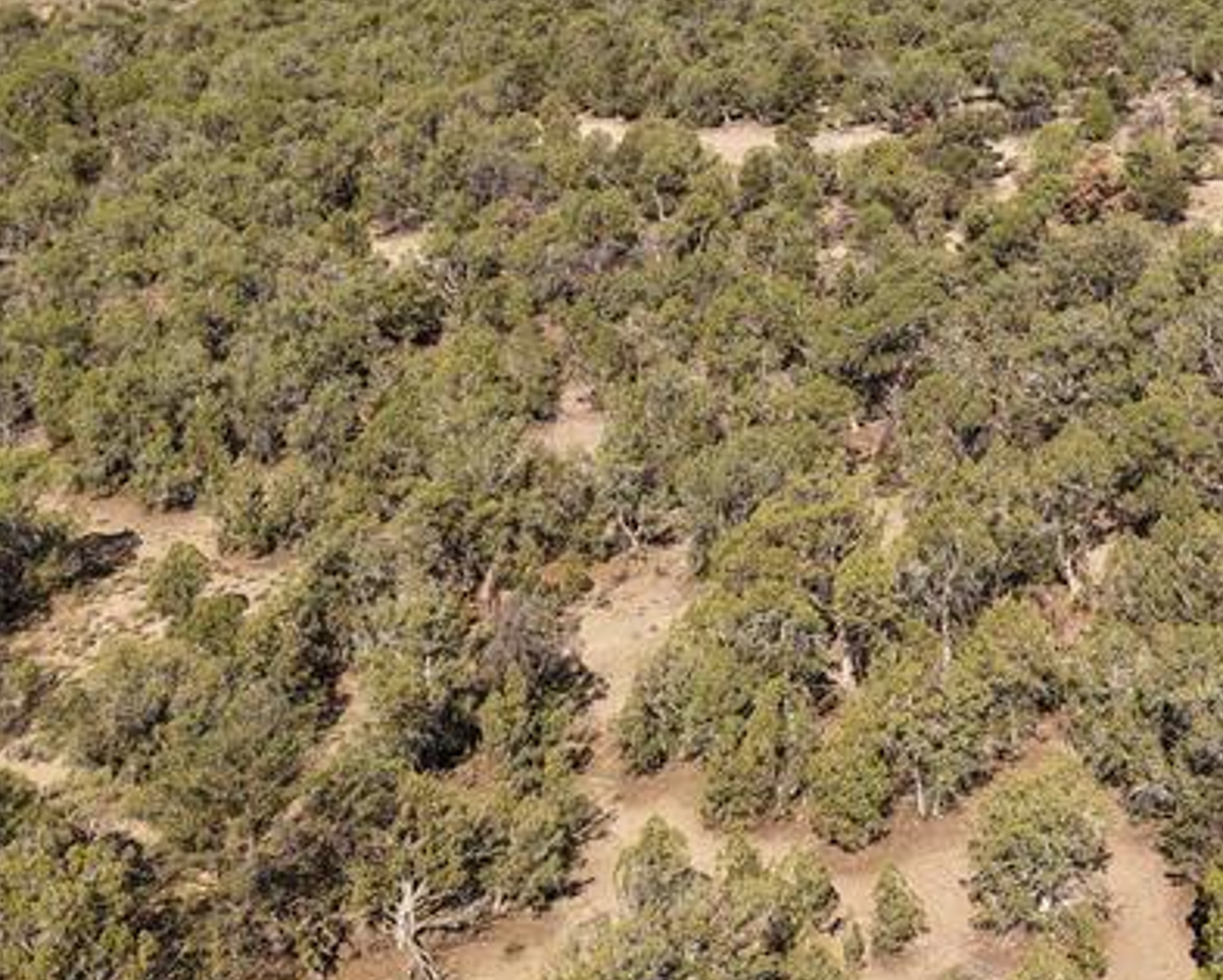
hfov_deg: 29.7
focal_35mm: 61
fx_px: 2210
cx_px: 1092
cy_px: 75
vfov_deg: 24.2
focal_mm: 8.67
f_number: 1.8
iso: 100
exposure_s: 1/90
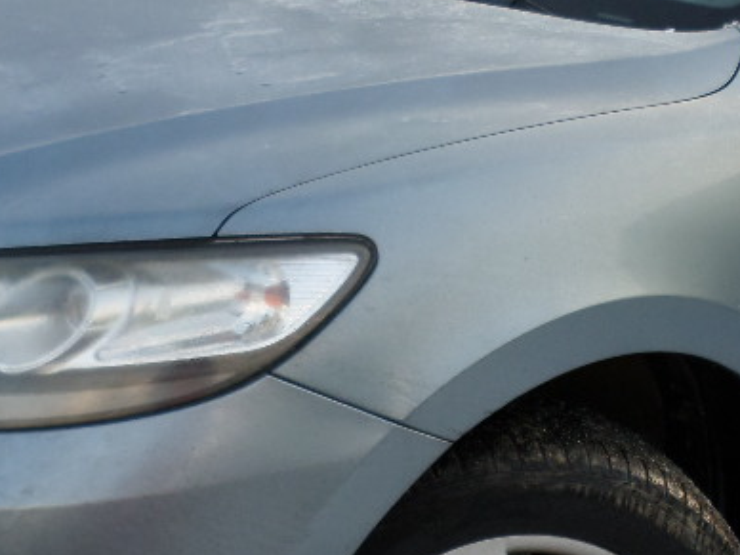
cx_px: 570
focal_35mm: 66
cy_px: 320
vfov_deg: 22.2
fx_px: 1411
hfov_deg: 28.9
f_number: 2.5
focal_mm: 4.5
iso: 80
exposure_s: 1/250
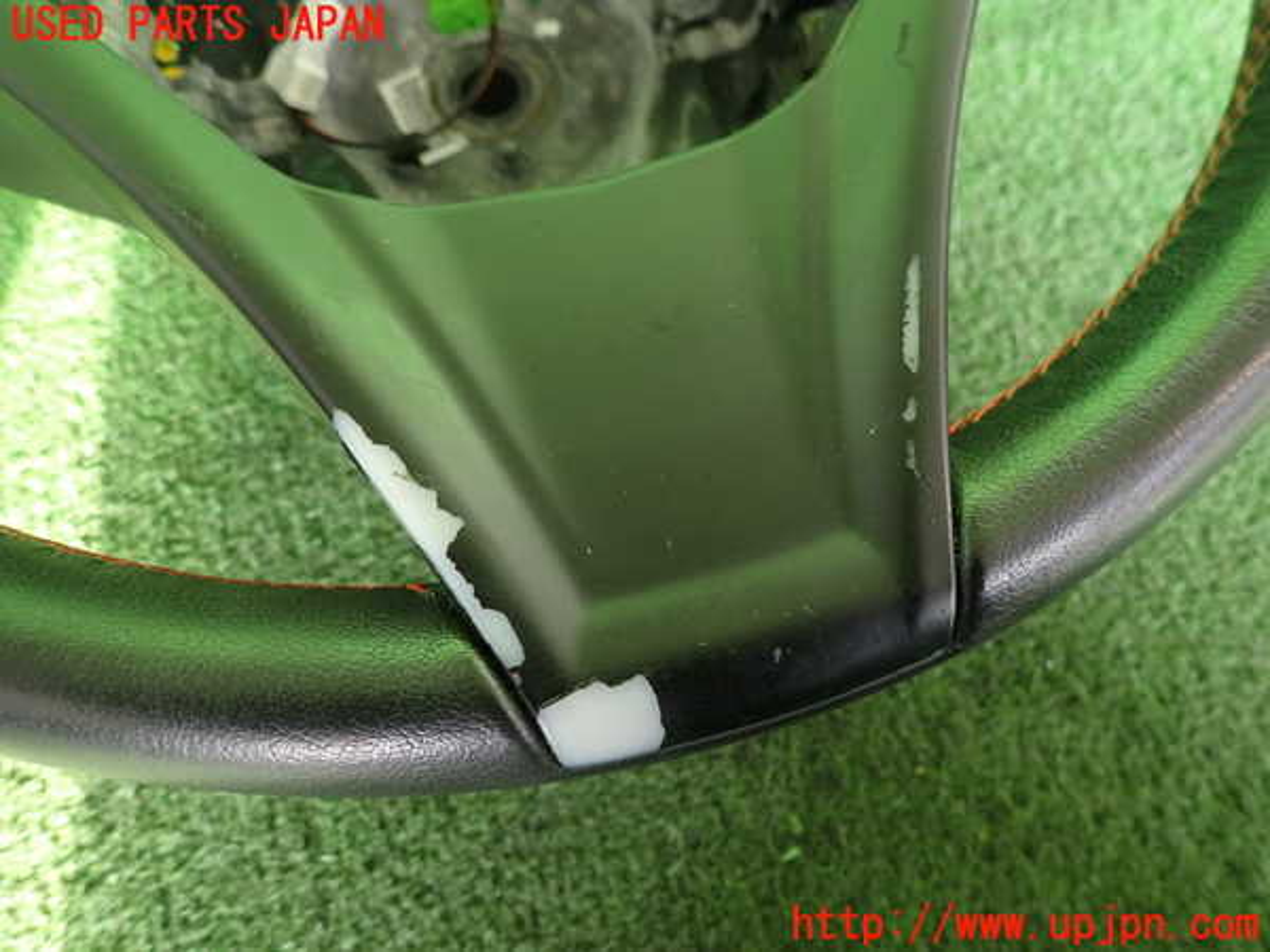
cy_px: 476
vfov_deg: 54.9
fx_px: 917
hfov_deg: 69.4
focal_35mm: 25
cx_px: 635
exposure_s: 1/40
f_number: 2
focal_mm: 4.5
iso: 200
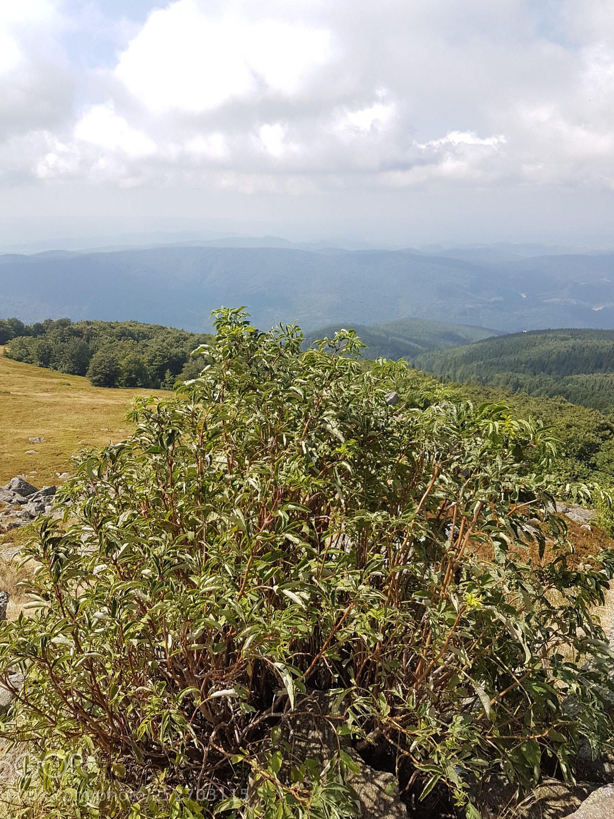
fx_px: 662
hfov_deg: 49.7
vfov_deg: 63.4
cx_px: 292
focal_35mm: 28
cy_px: 397
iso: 40
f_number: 1.7
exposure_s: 1/1532
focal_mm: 4.2
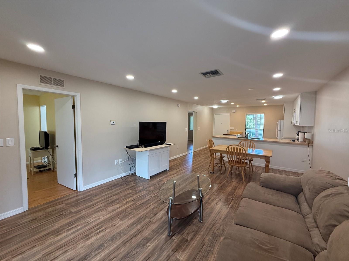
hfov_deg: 102.1
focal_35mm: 14
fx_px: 141
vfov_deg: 85.7
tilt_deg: -2.8
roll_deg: -0.4
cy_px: 130
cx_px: 174
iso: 200
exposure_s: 1/120
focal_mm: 2.22
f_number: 2.2
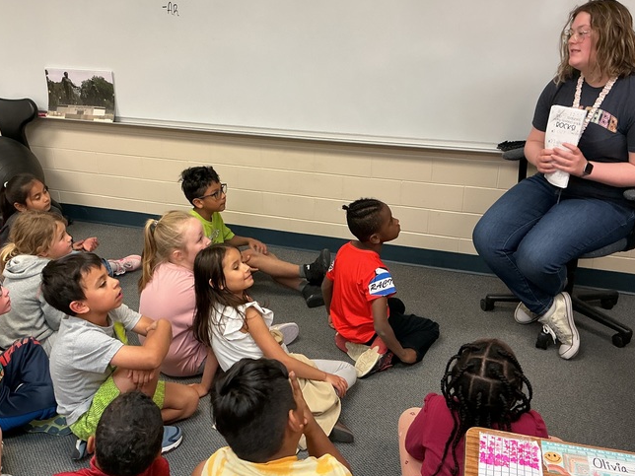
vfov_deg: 39.7
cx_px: 287
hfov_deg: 51.3
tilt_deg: -21.8
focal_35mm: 36
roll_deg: +0.9
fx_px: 660
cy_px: 232
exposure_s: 1/60
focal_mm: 3
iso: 80
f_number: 1.8
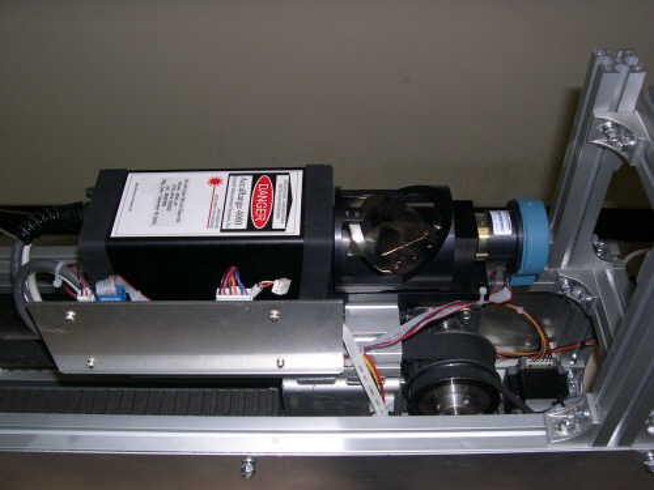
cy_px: 245
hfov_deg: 49.0
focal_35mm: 38
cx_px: 327
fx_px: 718
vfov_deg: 37.7
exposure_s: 1/30
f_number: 7.6
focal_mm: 8
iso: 100
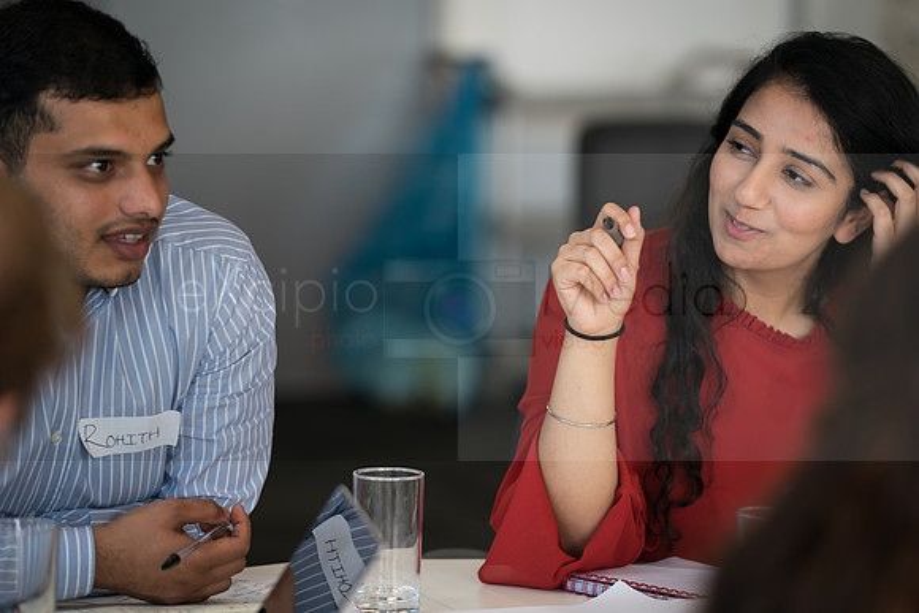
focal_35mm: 148
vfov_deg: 9.3
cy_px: 298
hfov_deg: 13.8
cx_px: 439
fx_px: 3784
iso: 250
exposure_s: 1/125
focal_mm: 131
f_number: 2.8
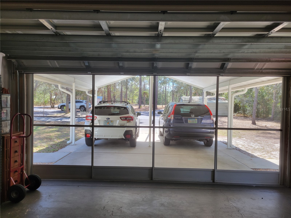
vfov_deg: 53.1
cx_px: 146
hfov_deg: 67.3
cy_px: 109
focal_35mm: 26
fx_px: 219
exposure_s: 1/120
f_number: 1.8
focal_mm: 5.4
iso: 40
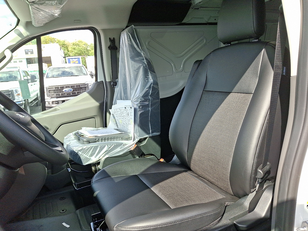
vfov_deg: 54.9
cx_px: 154
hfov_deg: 69.4
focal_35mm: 25
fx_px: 222
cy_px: 116
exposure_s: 1/333
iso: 25
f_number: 1.8
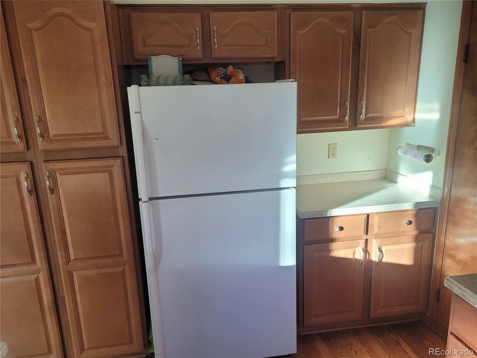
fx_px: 358
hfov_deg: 67.3
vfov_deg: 53.1
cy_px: 179
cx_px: 238
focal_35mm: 26
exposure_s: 1/120
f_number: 1.8
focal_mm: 5.4
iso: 125
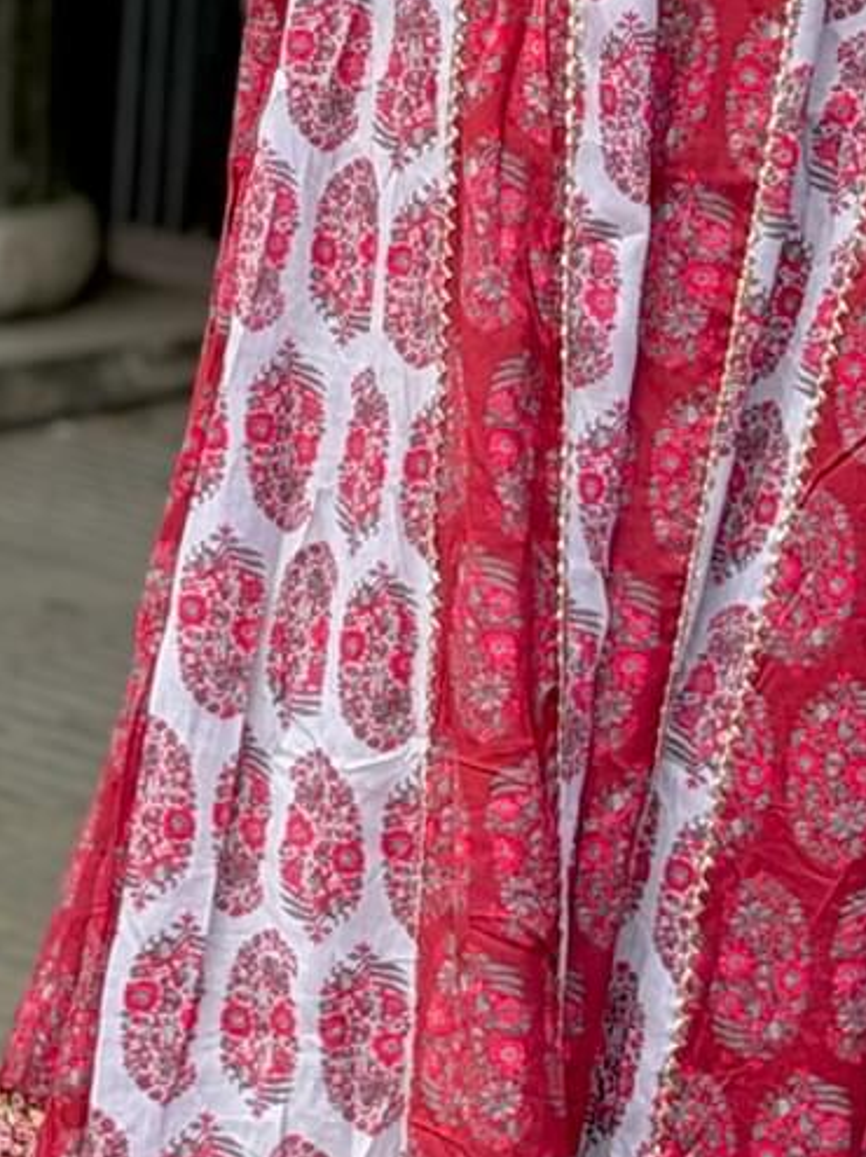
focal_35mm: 199
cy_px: -208
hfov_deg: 7.5
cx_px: 613
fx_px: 6644
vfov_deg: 9.8
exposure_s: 1/137
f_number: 1.78
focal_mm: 6.76
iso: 50
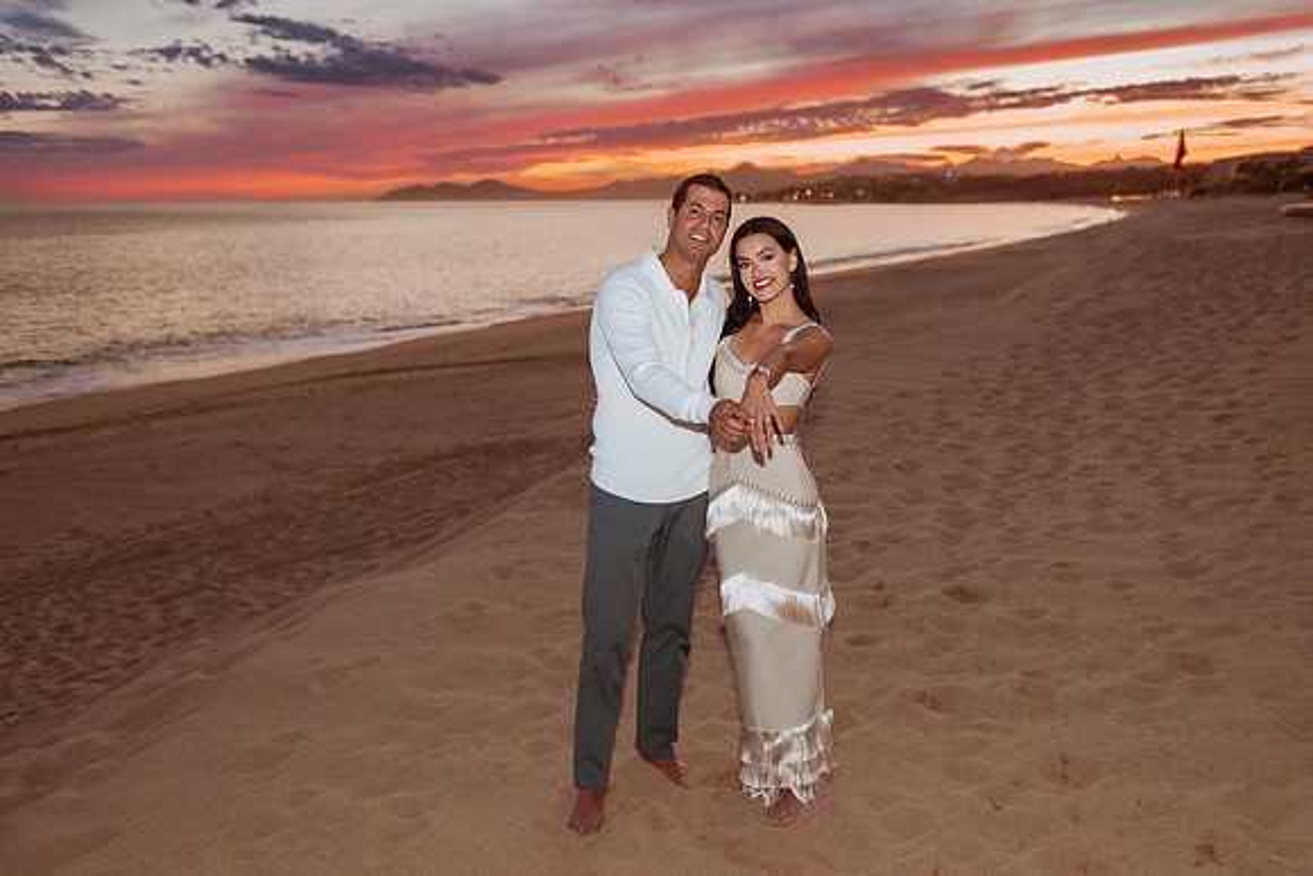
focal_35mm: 37
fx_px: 1360
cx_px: 717
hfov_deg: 51.5
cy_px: 465
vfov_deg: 35.7
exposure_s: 1/100
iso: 500
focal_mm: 34
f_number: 2.8
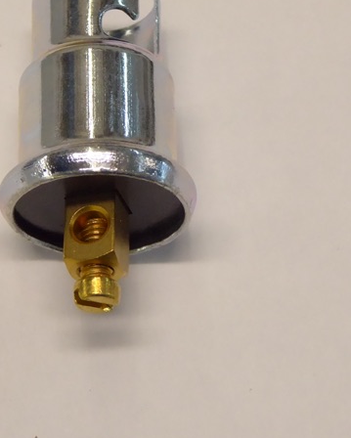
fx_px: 2491
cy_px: 139
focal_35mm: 192
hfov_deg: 8.1
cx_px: 96
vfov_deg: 10.0
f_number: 4.9
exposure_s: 1/50
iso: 400
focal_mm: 16.1
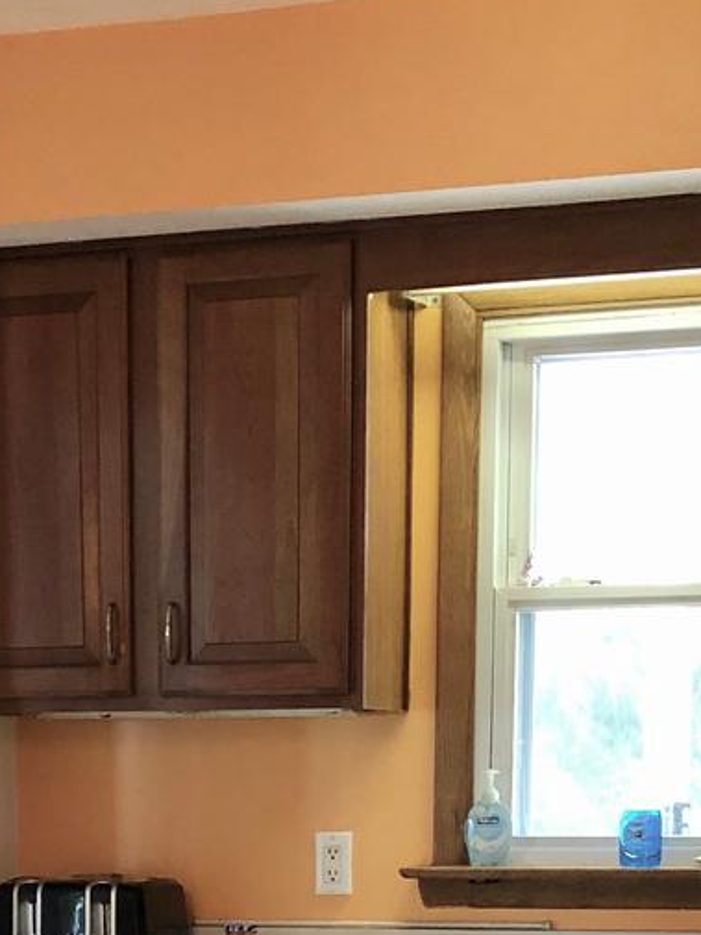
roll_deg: -0.5
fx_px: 2297
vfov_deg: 21.0
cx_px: 187
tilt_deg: -9.1
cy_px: 1197
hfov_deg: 17.3
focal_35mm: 85
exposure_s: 1/15
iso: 64
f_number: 1.8
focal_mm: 4
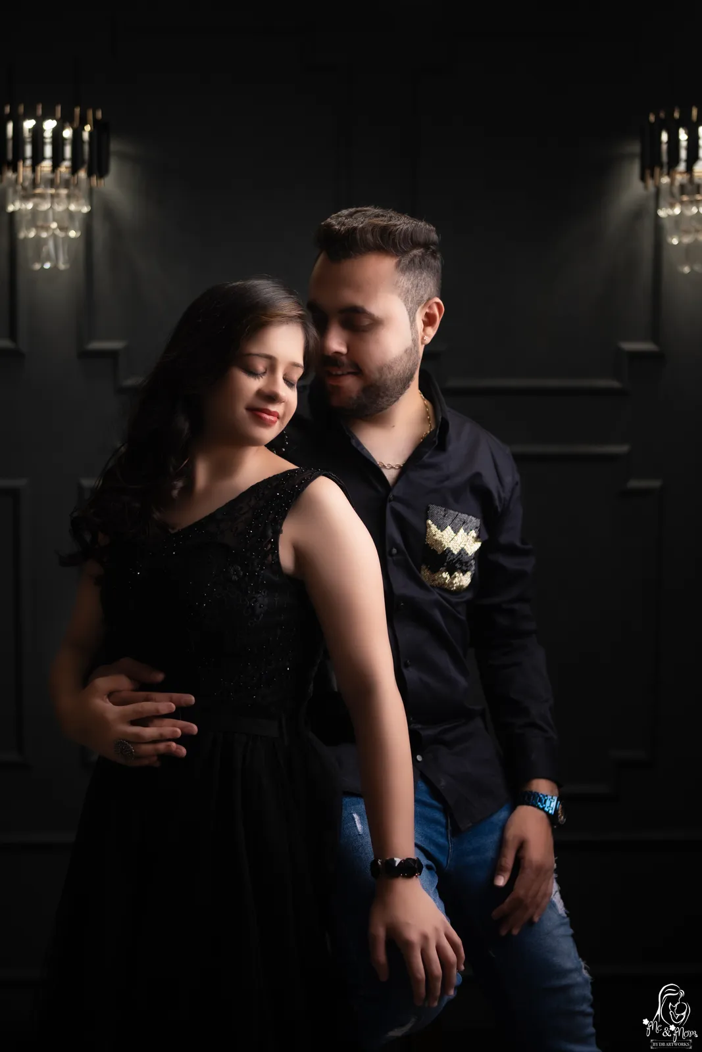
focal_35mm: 52
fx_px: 1521
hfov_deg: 26.0
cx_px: 351
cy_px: 526
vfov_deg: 38.2
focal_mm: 35
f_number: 1.4
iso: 100
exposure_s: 1/800
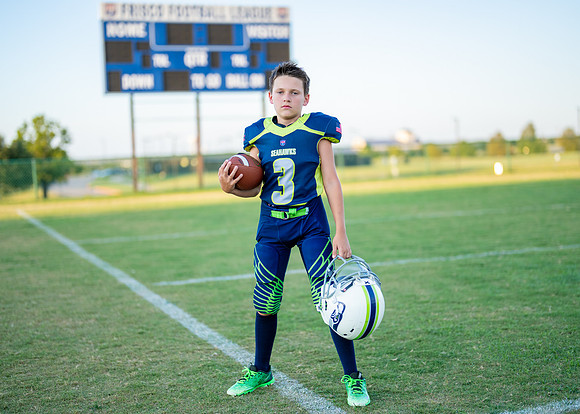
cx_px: 299
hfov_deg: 33.8
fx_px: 954
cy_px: 209
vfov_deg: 24.5
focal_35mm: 58
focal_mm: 50
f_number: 1.2
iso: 160
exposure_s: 1/2000
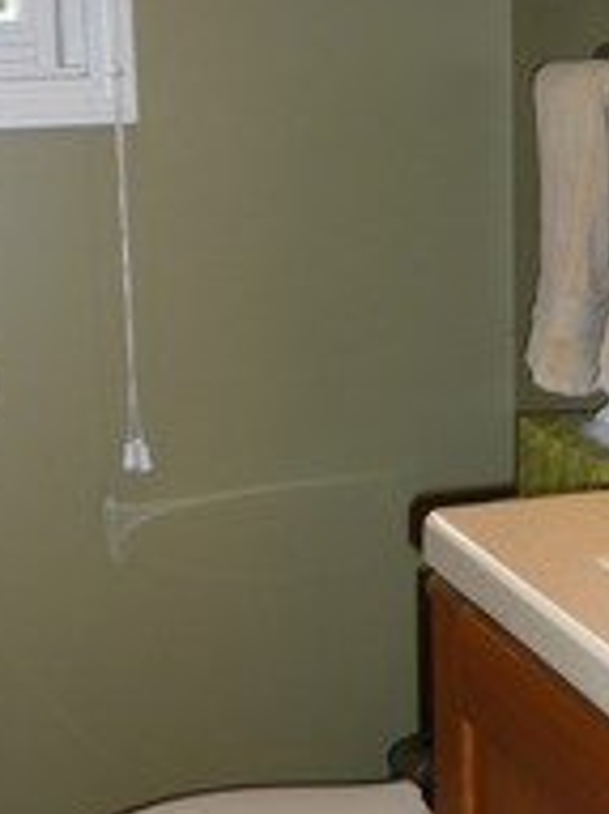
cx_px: 260
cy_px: 388
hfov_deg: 20.1
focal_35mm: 73
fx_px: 1714
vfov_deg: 26.7
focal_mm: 5.2
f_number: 3.3
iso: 100
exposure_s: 1/30
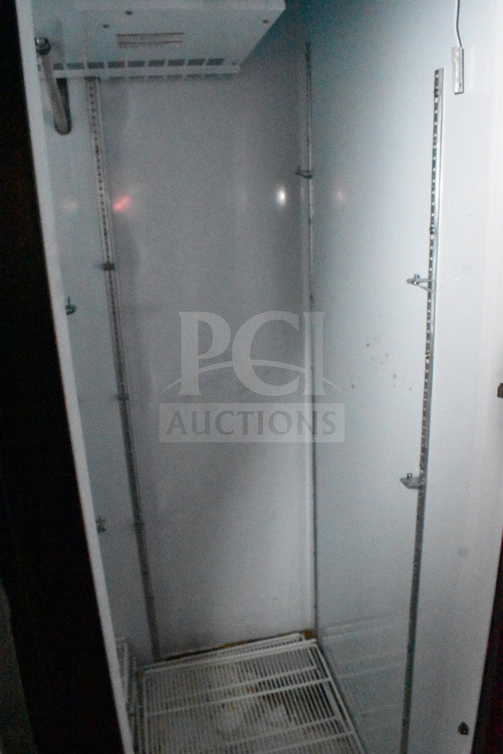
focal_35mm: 27
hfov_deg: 47.9
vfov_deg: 67.4
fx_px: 566
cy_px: 377
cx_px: 252
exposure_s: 1/60
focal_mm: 18
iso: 25600
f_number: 11
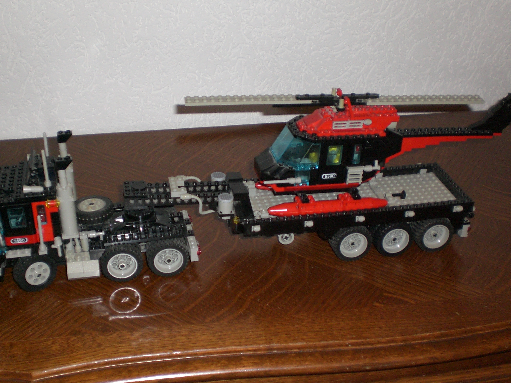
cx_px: 242
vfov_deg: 31.5
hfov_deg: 41.2
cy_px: 202
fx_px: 679
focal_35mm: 46
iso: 200
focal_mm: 6.3
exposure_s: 1/60
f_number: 3.1
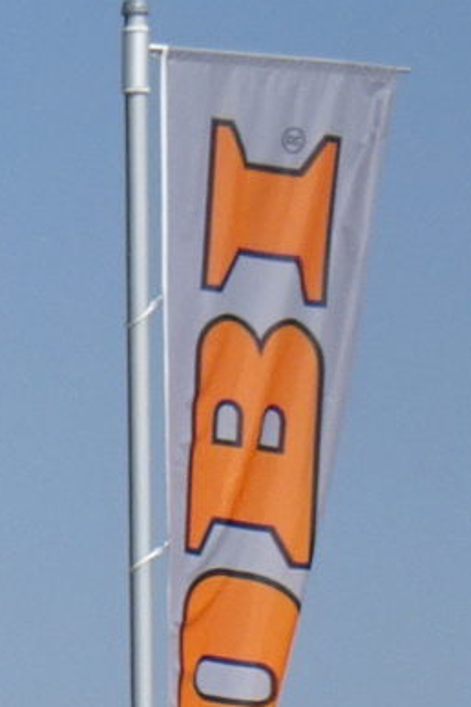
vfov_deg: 4.5
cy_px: 1381
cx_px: -1590
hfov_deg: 2.9
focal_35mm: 454
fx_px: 8909
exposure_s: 1/800
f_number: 4.5
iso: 80
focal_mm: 11.32
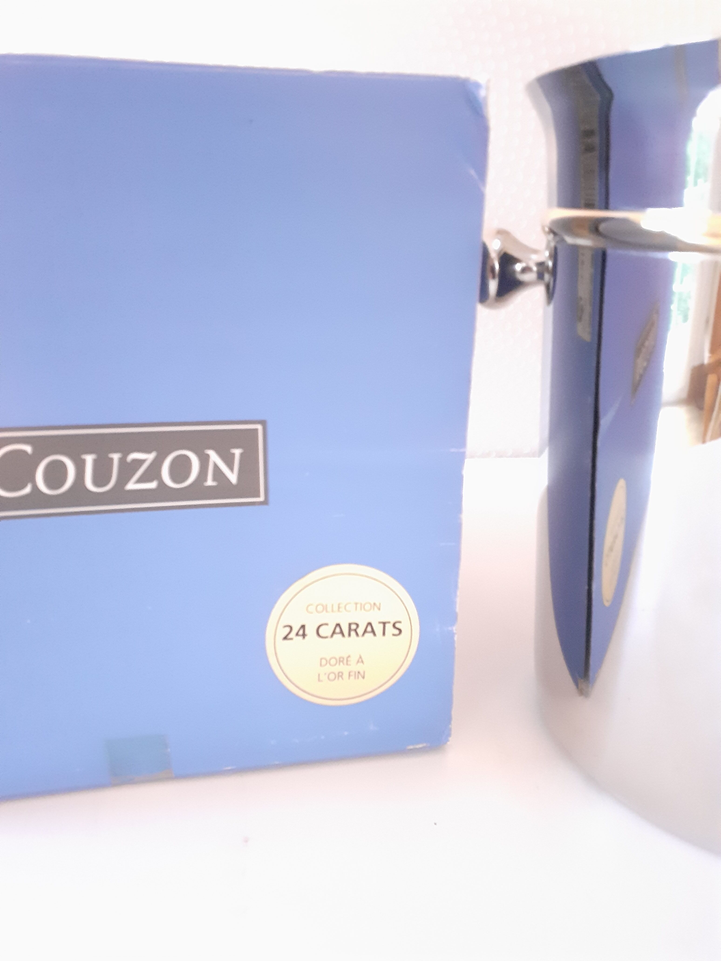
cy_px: 480
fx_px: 750
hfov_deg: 51.4
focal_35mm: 27
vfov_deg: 65.3
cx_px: 360
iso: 1250
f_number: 1.9
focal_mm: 3.6
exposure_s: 1/11
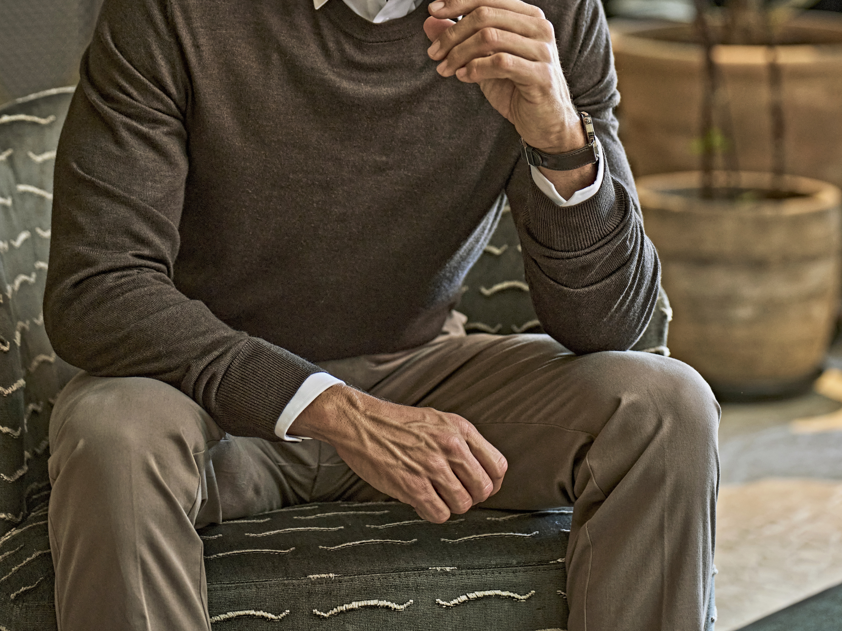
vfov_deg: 10.9
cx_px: 423
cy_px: 22
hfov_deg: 14.6
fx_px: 3284
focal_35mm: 135
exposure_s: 1/125
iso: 1000
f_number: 2.8
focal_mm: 93
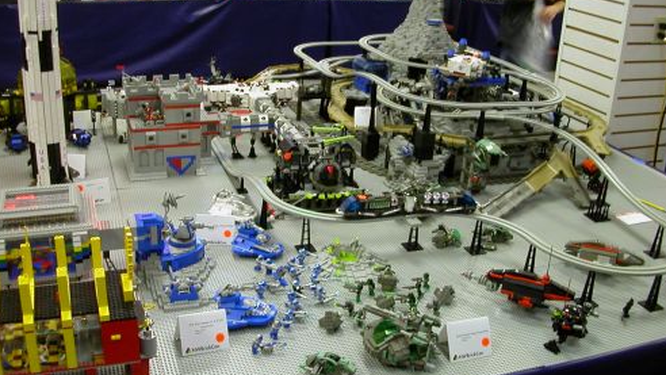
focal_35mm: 41
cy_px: 193
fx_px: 724
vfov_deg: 29.0
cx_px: 332
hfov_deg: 49.4
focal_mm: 5.6
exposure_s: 1/10.8
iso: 100
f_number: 2.7
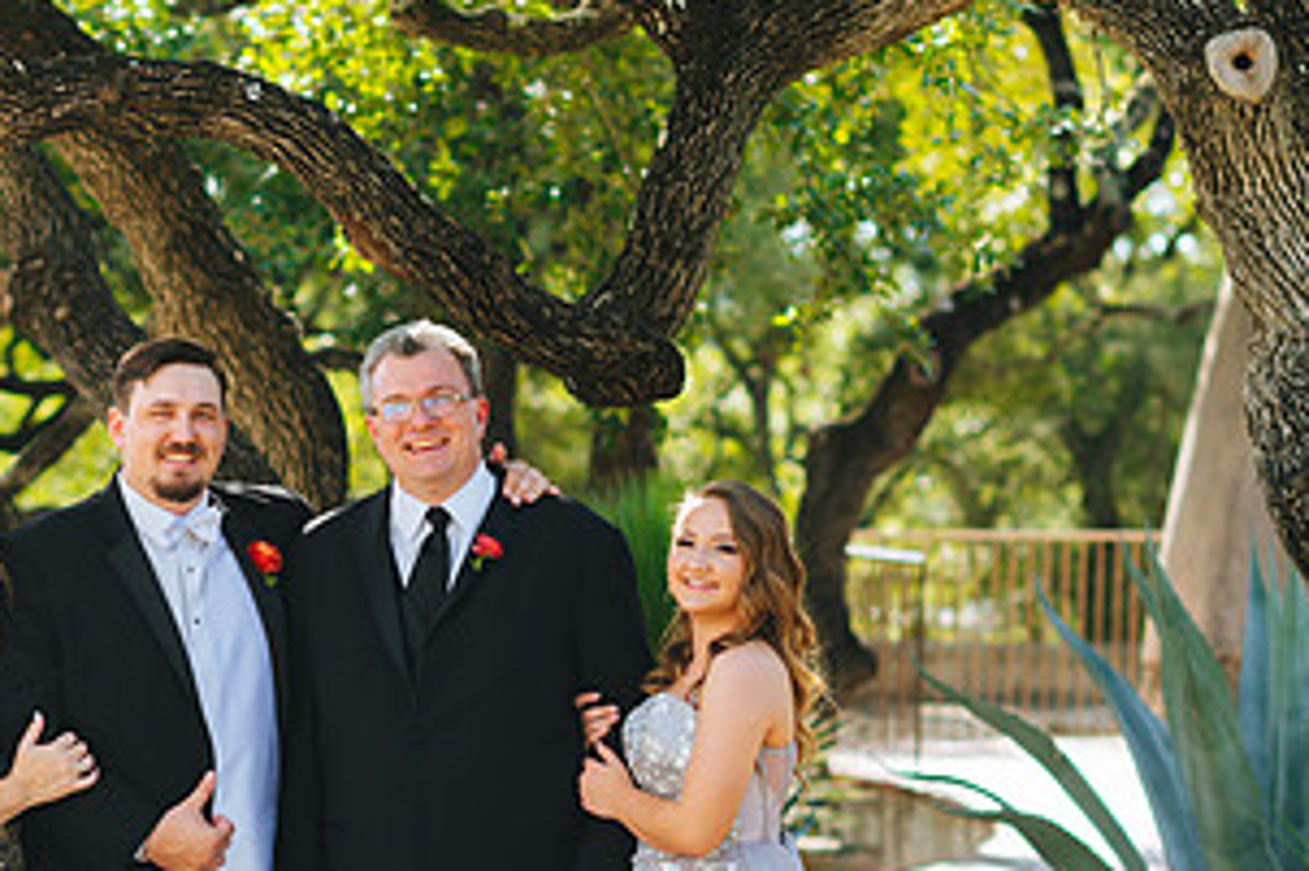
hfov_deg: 11.8
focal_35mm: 174
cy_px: 730
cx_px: 222
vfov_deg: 7.9
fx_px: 6323
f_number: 2.8
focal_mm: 85
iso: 250
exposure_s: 1/1250
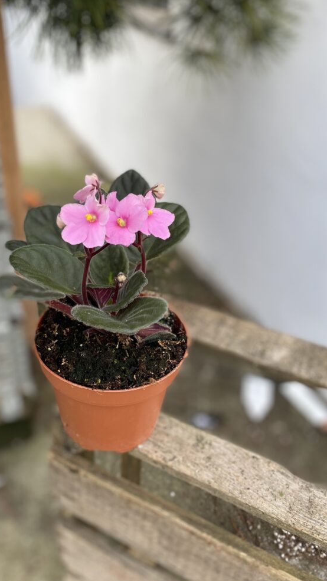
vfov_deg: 66.1
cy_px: 287
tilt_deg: -35.0
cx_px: 107
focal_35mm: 29
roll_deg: -0.7
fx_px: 447
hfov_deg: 39.7
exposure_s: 1/173
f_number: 1.8
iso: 32
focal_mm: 4.25
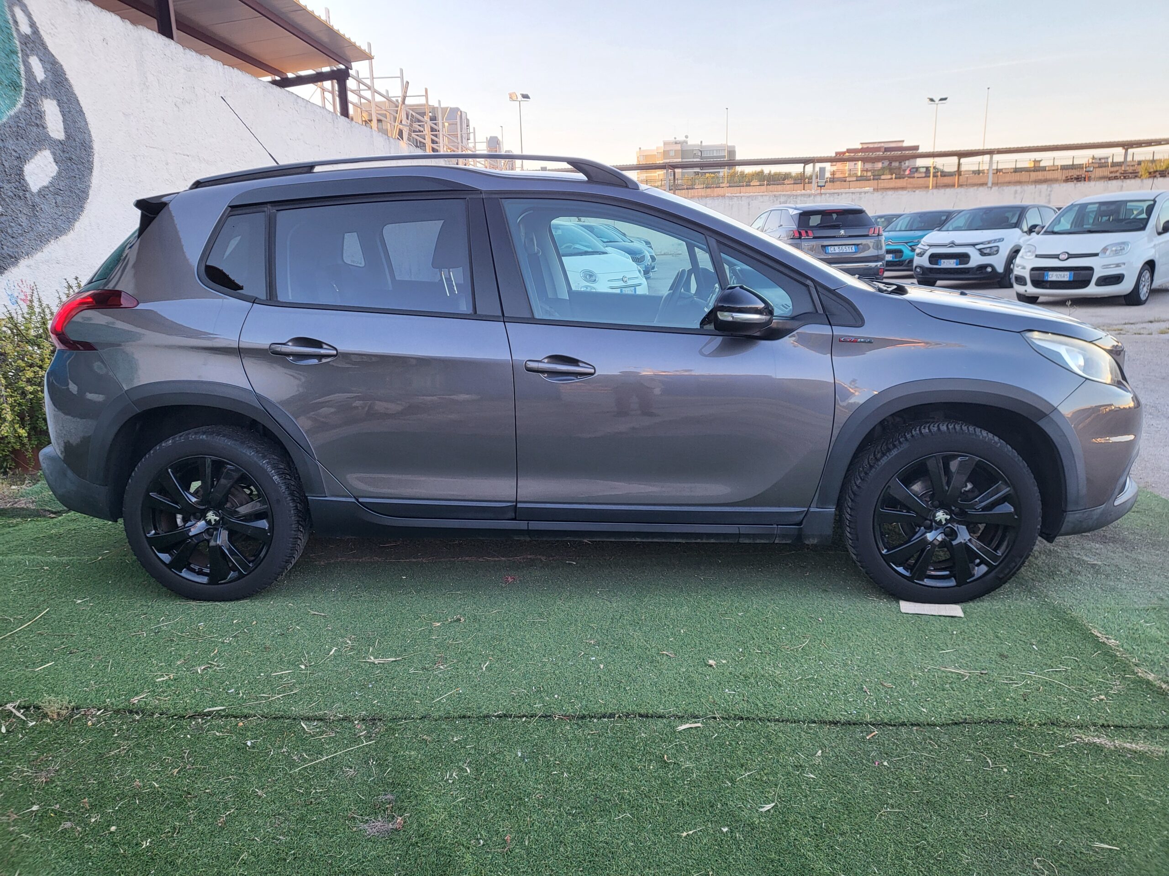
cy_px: 438
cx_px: 584
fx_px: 878
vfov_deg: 53.1
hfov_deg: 67.3
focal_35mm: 26
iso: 50
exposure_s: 1/167
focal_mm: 4.25
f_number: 1.8
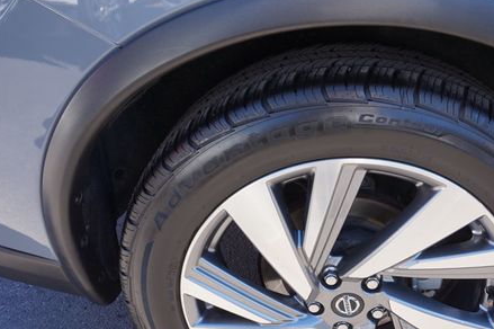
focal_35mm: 35
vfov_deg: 37.1
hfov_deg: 53.7
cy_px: 235
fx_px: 480
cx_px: 316
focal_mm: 16
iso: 100
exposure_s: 1/80
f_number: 5.6
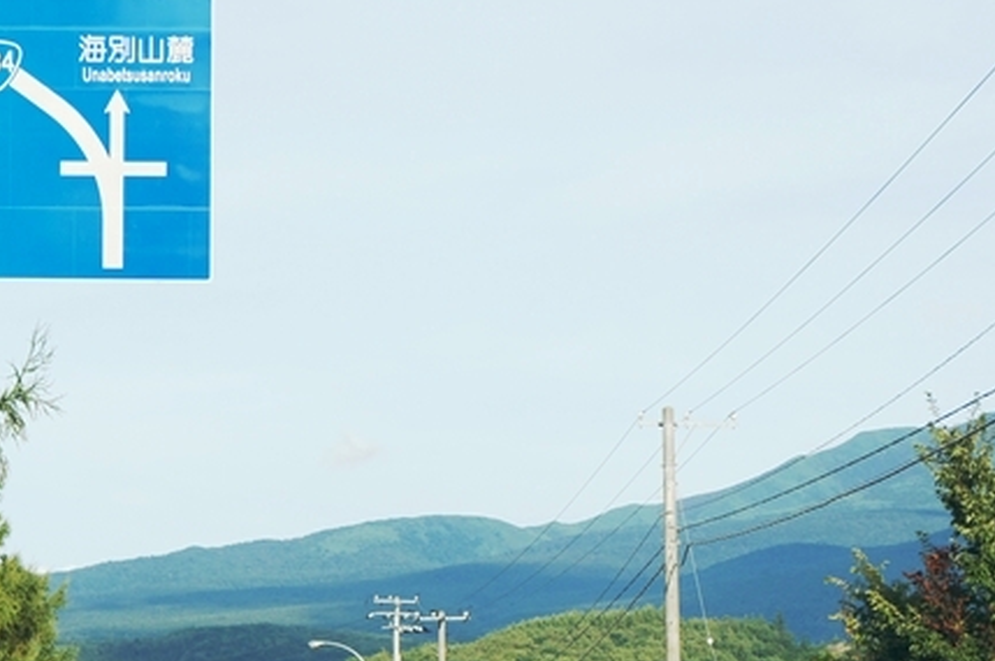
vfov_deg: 10.9
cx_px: 183
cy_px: 397
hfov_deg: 16.2
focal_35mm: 126
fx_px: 3477
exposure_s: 1/250
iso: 200
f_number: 6.3
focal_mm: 45
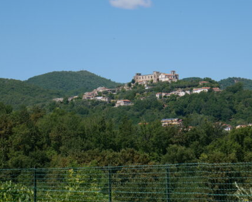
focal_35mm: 144
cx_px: 144
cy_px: 82
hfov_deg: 13.4
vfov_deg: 10.7
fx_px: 1074
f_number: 9
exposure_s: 1/500
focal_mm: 53
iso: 200
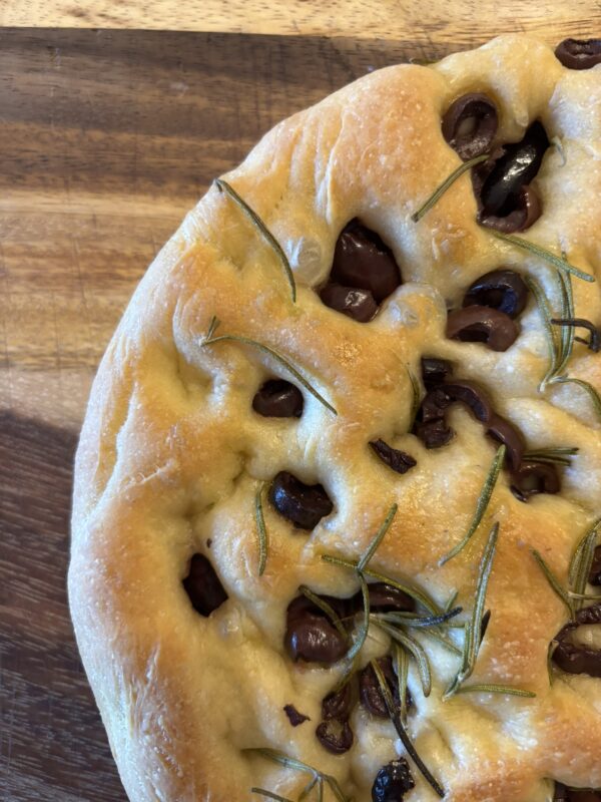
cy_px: 401
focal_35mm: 26
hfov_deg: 53.1
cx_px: 300
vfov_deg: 67.3
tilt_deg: -88.8
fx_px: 602
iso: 400
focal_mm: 5.96
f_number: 1.6
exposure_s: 1/60
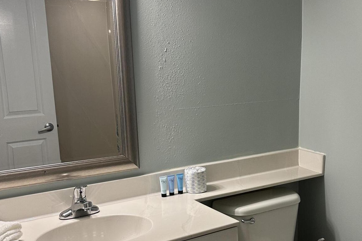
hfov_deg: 45.3
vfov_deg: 31.0
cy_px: 158
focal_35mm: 43
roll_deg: +1.0
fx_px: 432
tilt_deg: -12.1
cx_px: 211
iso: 160
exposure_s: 1/120
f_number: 1.78
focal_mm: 6.86
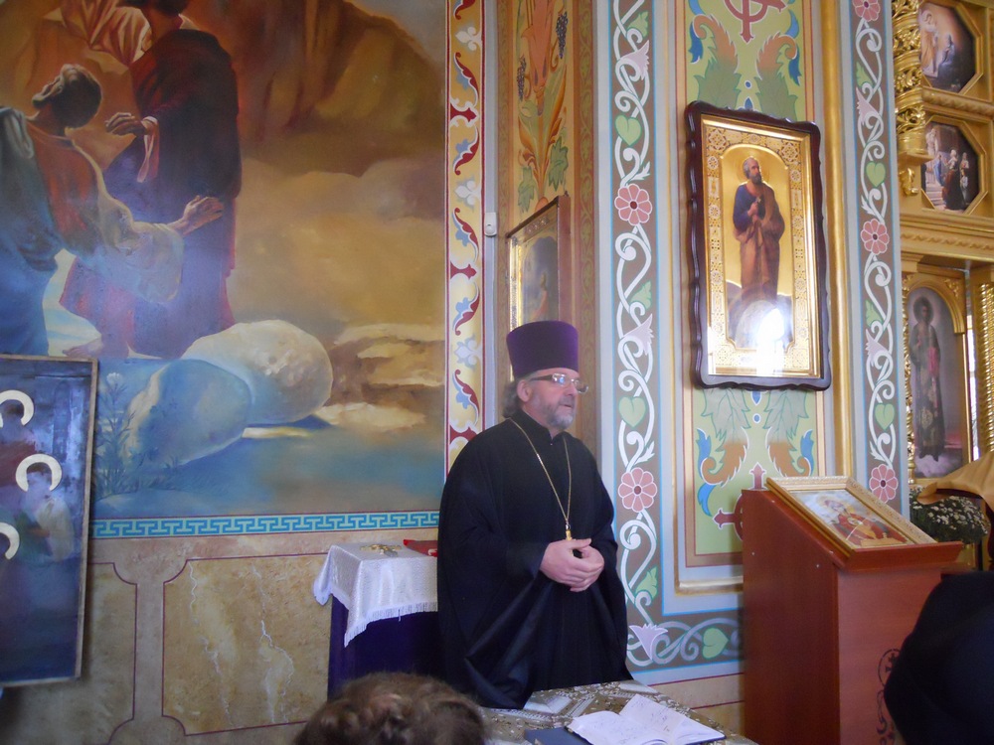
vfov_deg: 49.7
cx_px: 497
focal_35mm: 28
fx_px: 804
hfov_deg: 63.4
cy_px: 372
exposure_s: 1/80
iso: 800
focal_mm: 5
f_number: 2.7
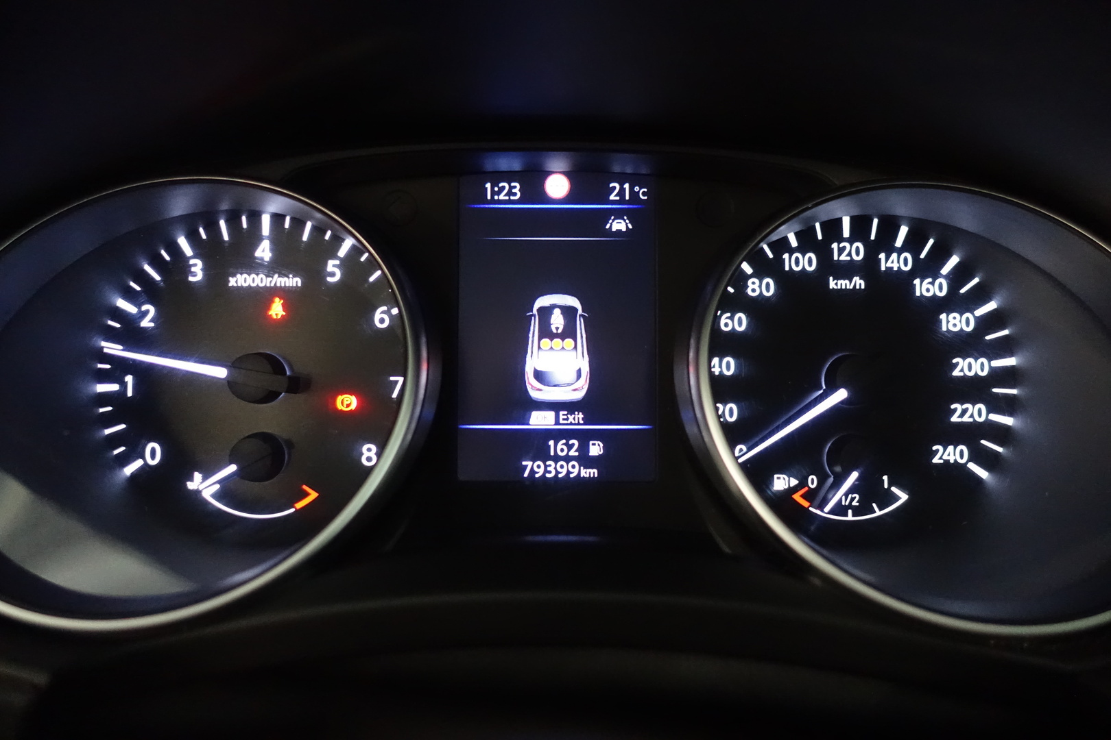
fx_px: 741
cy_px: 370
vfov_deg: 53.1
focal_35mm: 24
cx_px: 556
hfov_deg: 73.7
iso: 3200
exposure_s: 1/160
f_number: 1.8
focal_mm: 8.8
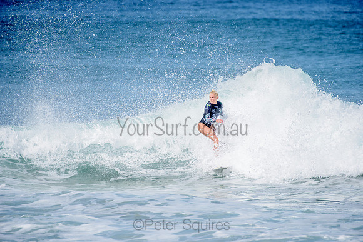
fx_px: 5043
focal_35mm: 500
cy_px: 121
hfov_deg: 4.1
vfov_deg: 2.8
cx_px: 182
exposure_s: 1/2500
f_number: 6.3
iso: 250
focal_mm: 500
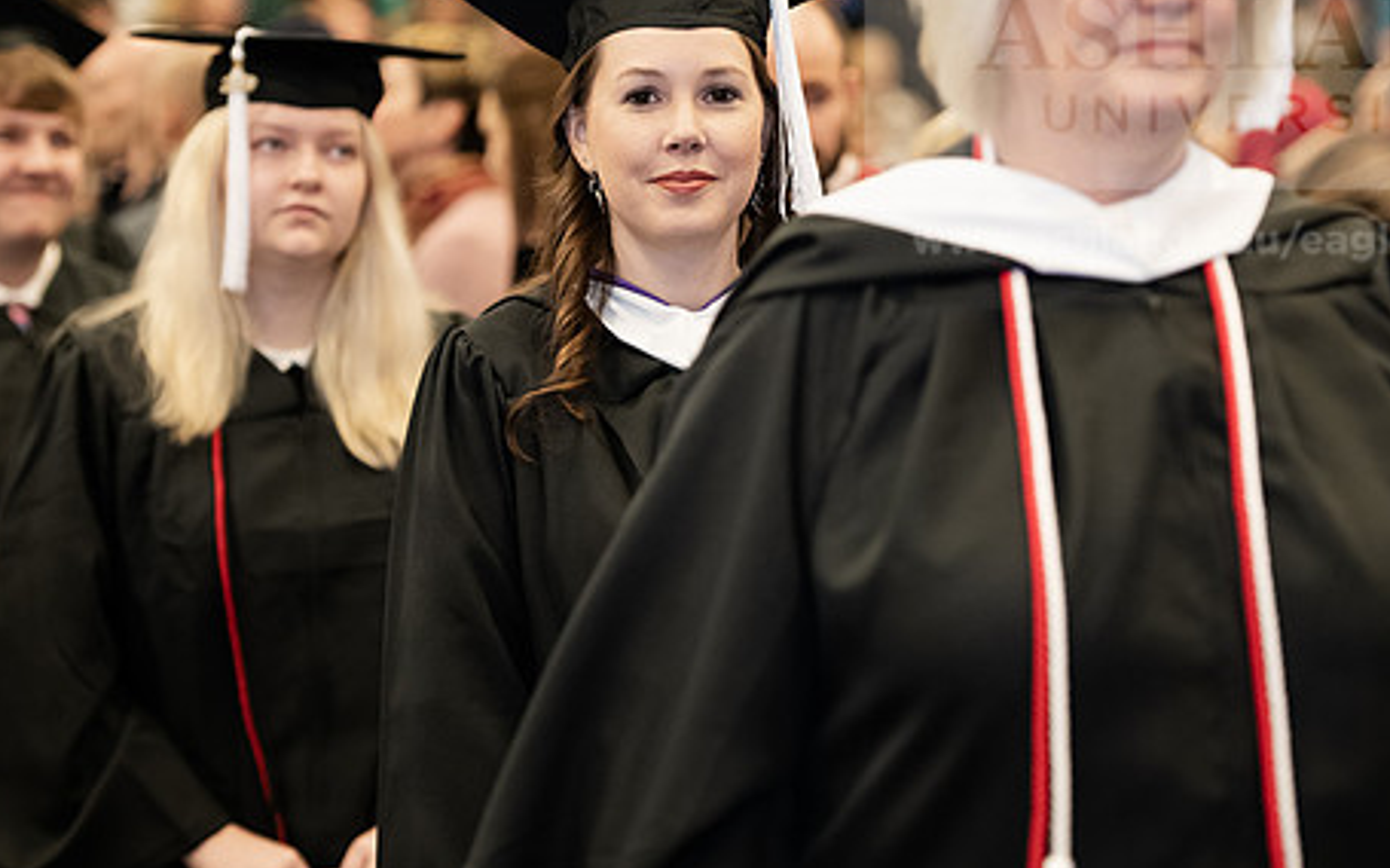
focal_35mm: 143
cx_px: 773
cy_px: 304
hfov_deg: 14.6
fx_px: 5415
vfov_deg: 9.2
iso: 2000
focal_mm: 110
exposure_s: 1/200
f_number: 3.2
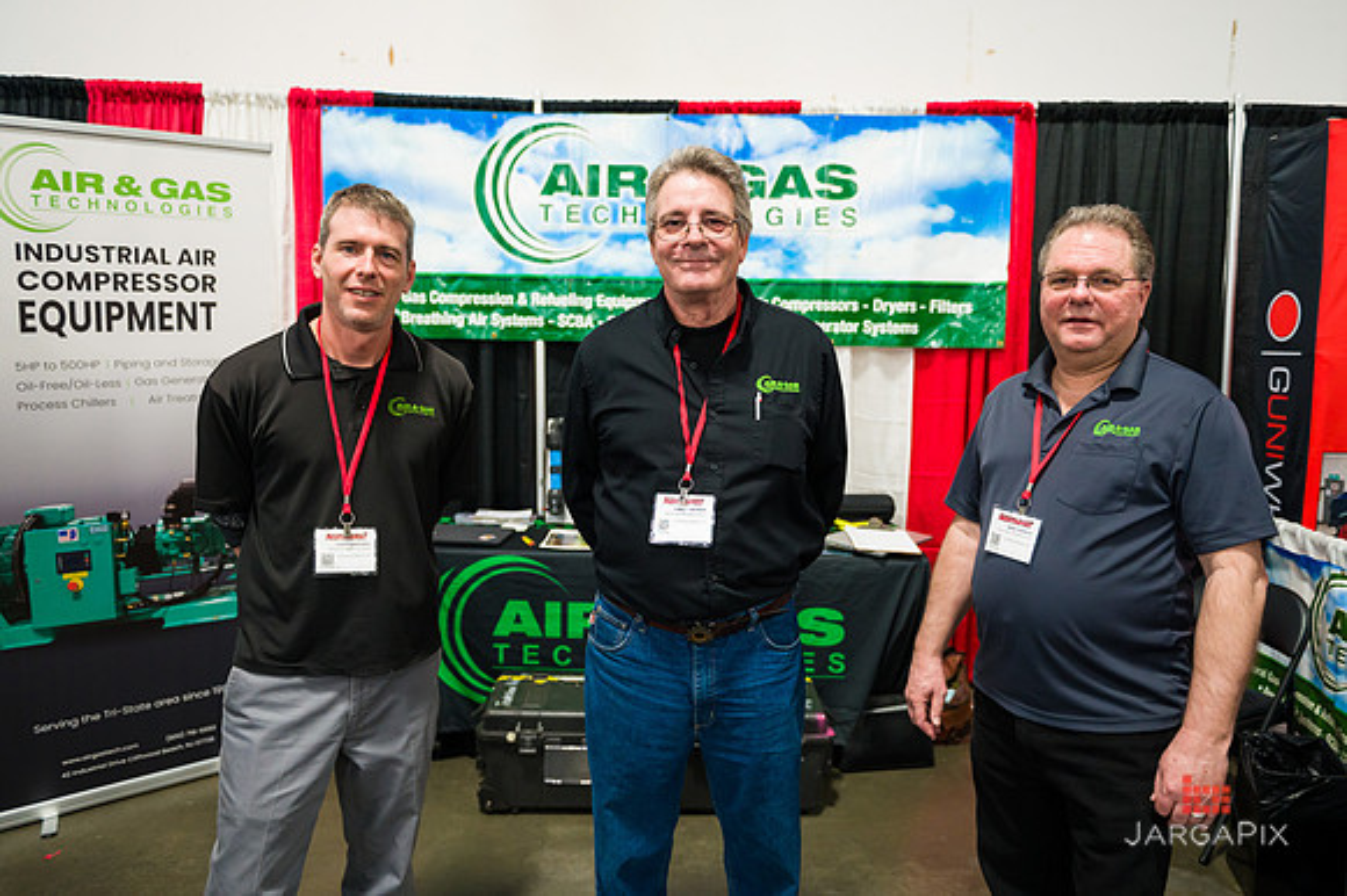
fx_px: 1010
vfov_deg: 47.9
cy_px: 448
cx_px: 674
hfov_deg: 67.4
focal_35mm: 27
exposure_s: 1/200
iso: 3200
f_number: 3.2
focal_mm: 27
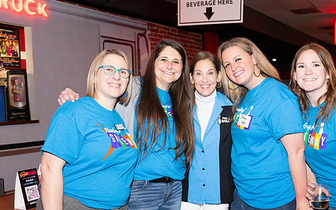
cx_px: 218
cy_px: 141
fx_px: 412
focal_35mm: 45
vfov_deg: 28.4
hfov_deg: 43.8
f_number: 5.6
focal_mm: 32
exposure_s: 1/100
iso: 2000
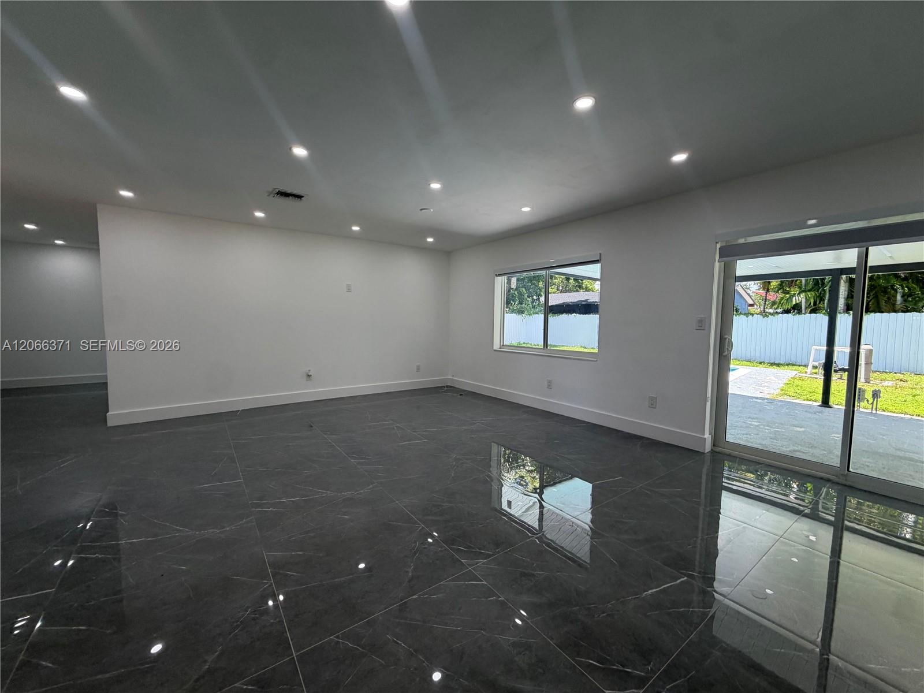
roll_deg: +0.0
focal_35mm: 14
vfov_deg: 85.7
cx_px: 462
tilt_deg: -5.1
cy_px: 346
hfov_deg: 102.1
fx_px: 374
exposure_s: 1/120
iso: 80
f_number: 2.2
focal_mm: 2.22
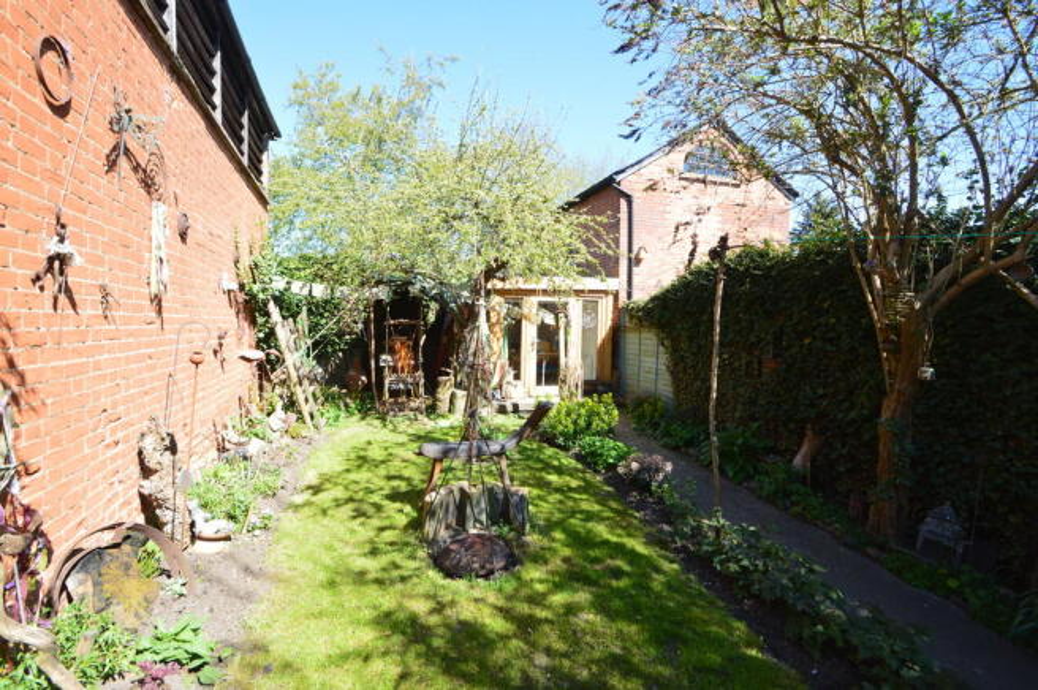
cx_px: 519
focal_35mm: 15
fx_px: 432
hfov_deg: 100.4
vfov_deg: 77.2
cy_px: 345
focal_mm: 10
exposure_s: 1/125
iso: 400
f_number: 9
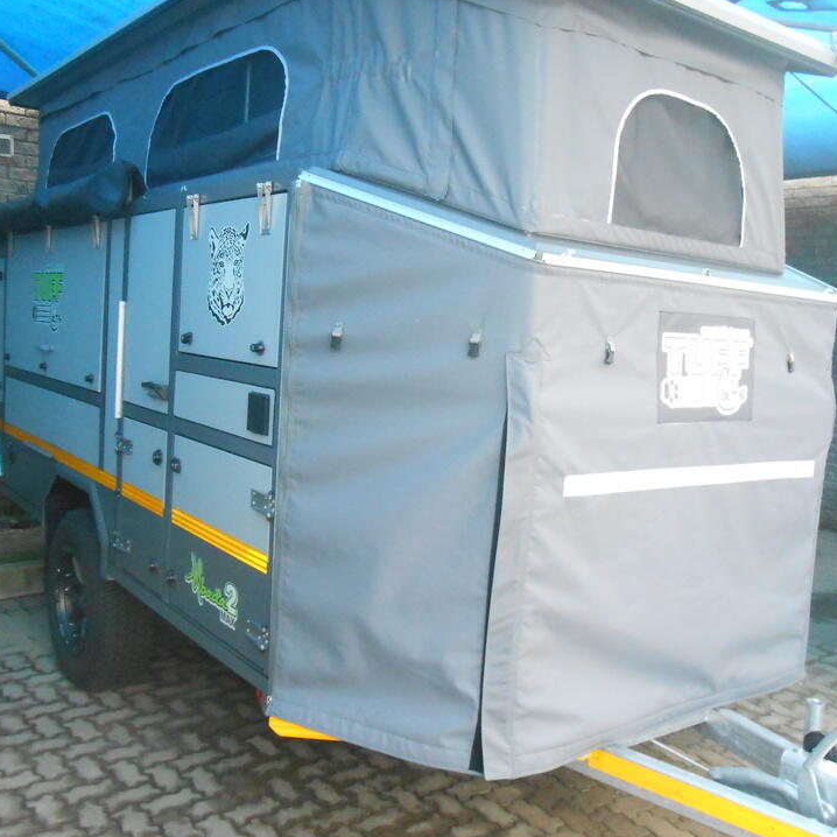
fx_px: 875
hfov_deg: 51.1
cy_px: 425
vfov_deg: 51.1
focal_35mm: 32
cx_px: 389
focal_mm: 4.6
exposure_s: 1/100
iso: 800
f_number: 3.5
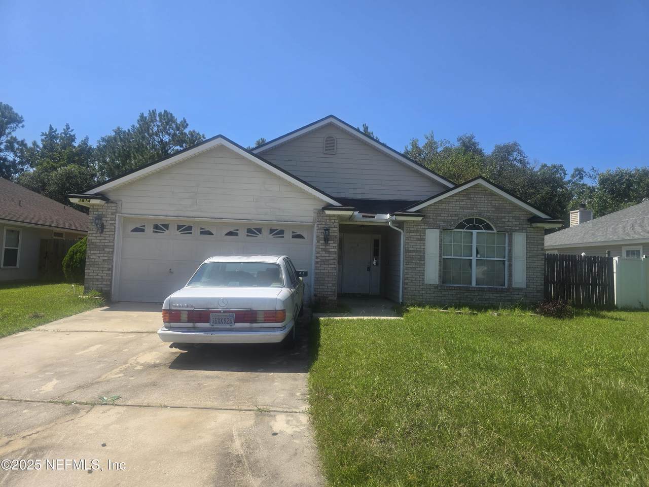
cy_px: 244
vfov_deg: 58.9
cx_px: 324
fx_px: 431
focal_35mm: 23
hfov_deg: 73.9
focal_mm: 6.3
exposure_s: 1/897
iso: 12
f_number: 1.7
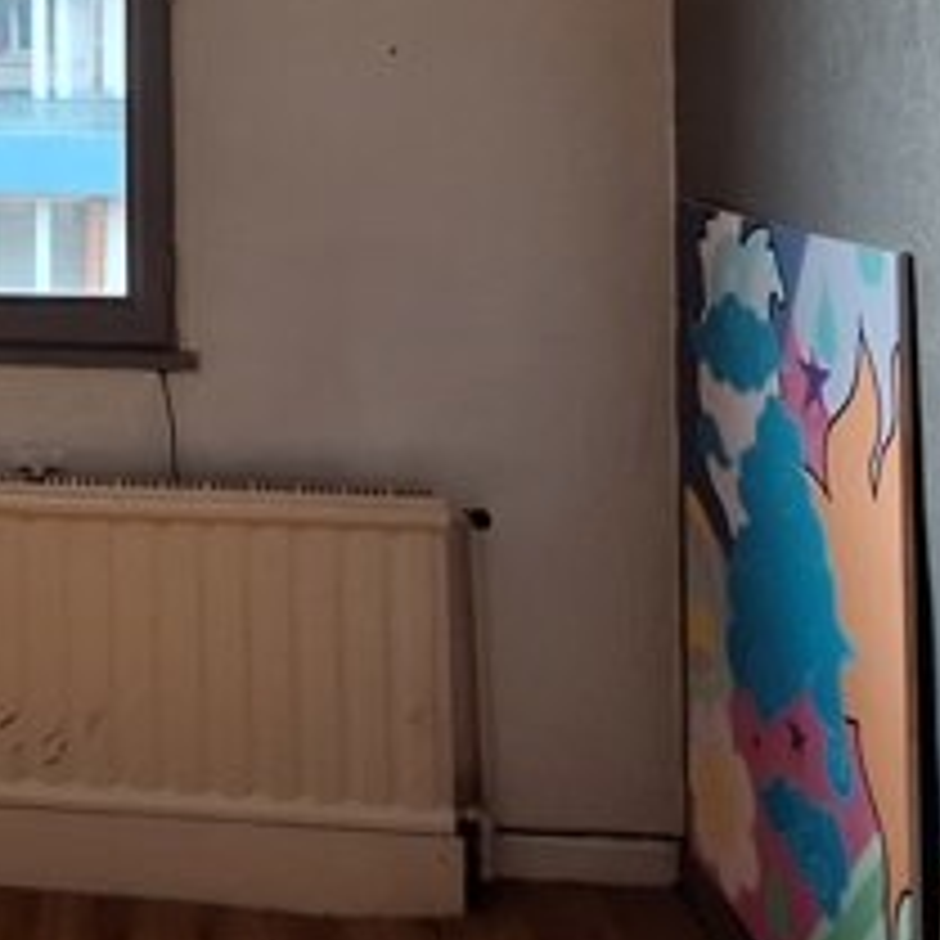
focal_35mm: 44
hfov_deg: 34.3
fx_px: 1352
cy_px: 22
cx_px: -36
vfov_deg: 35.1
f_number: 2.2
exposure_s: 1/50
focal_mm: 1.74
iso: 80
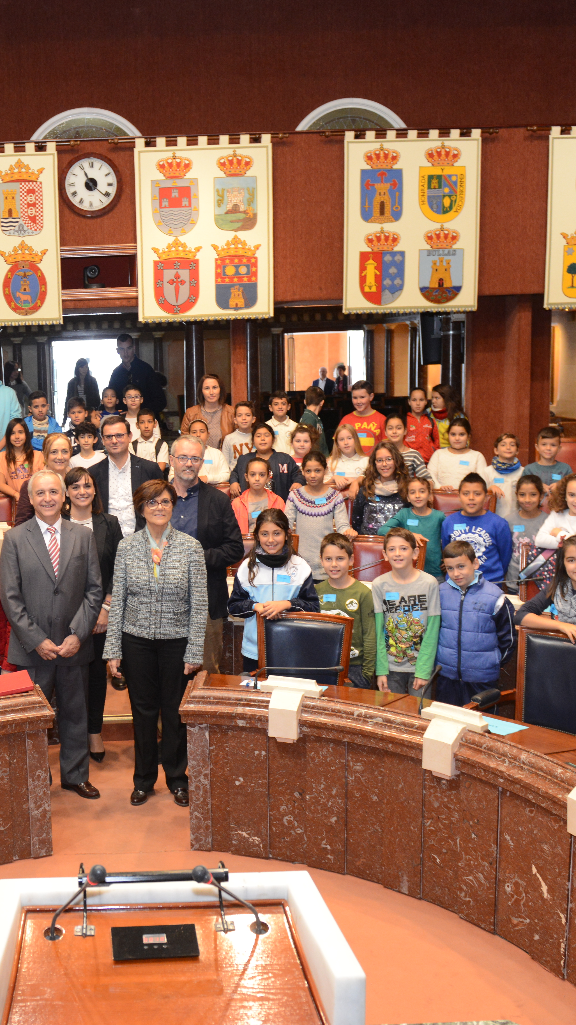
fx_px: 1032
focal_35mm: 38
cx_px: 78
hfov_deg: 30.1
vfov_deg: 52.8
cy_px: 515
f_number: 3.5
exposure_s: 1/80
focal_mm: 24
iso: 1600
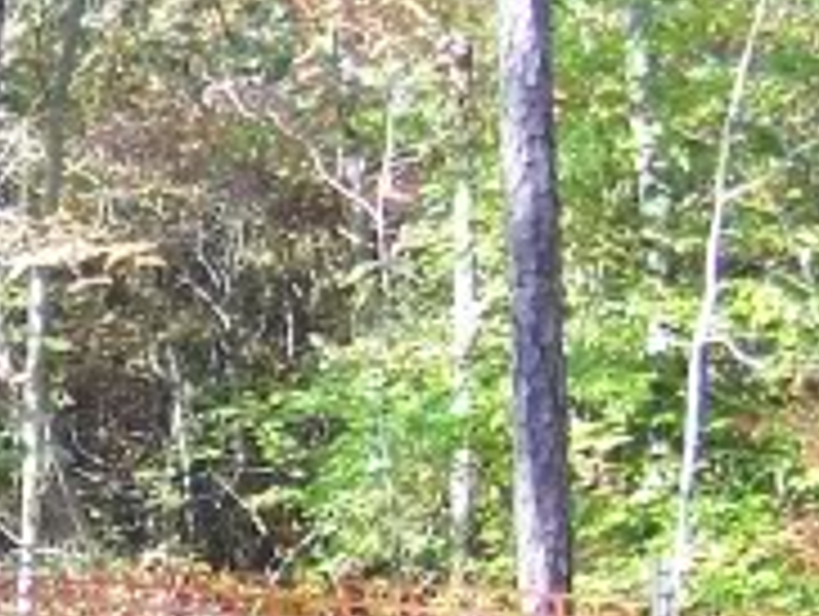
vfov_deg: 8.7
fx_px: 3956
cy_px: 899
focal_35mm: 167
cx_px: -801
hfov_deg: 10.8
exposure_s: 1/45
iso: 80
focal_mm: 6.3
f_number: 2.8
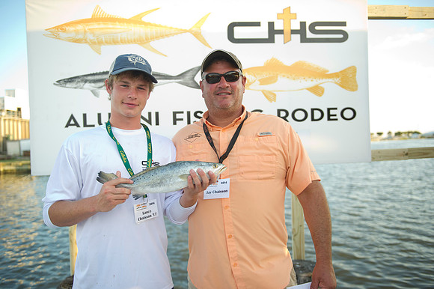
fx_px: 373
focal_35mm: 31
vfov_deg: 42.3
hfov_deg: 60.3
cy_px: 144
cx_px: 217
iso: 125
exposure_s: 1/200
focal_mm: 31
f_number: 2.8
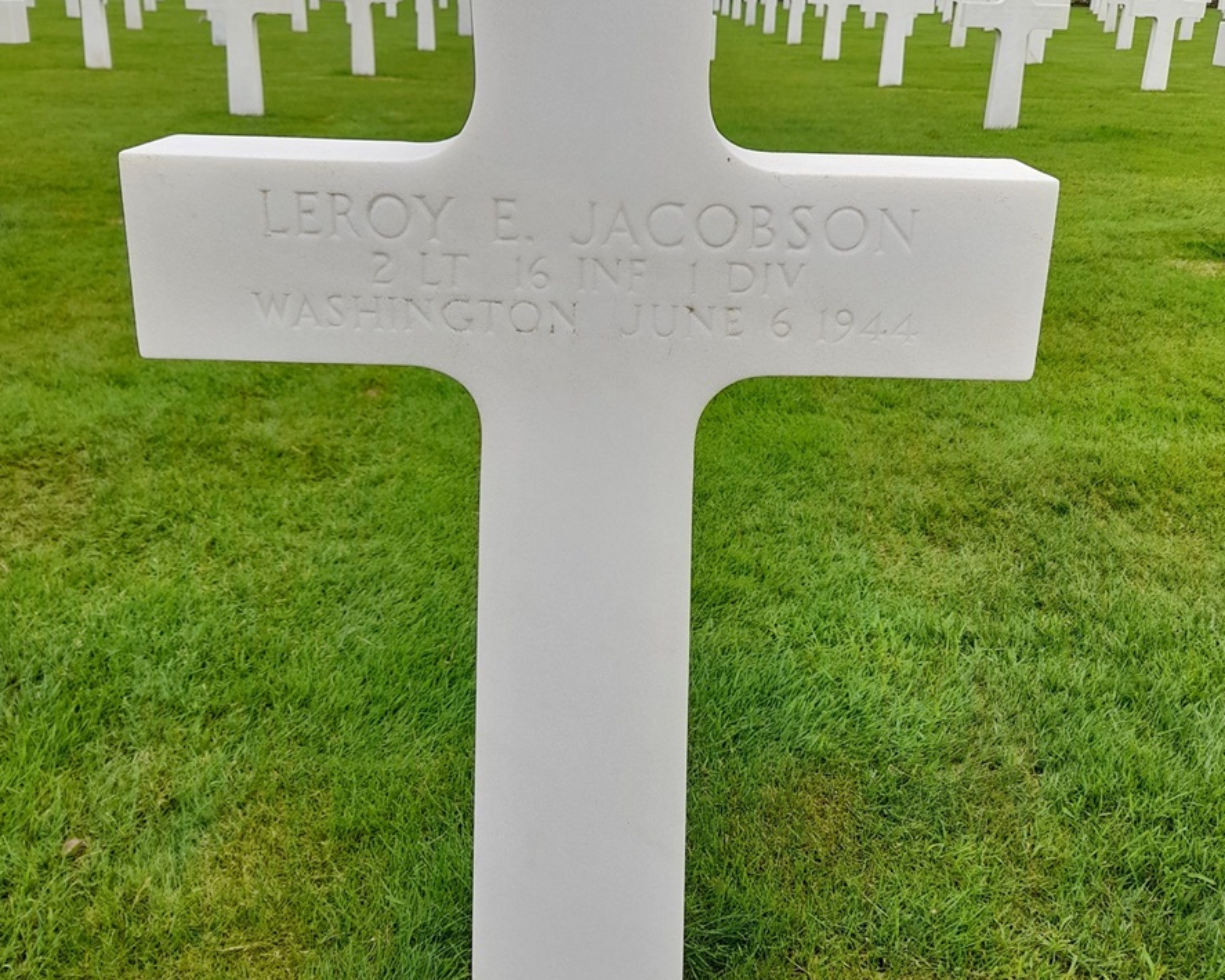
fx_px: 1197
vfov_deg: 44.5
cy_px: 428
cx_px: 617
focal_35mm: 33
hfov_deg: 54.2
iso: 20
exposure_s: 1/442
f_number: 2
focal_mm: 4.6
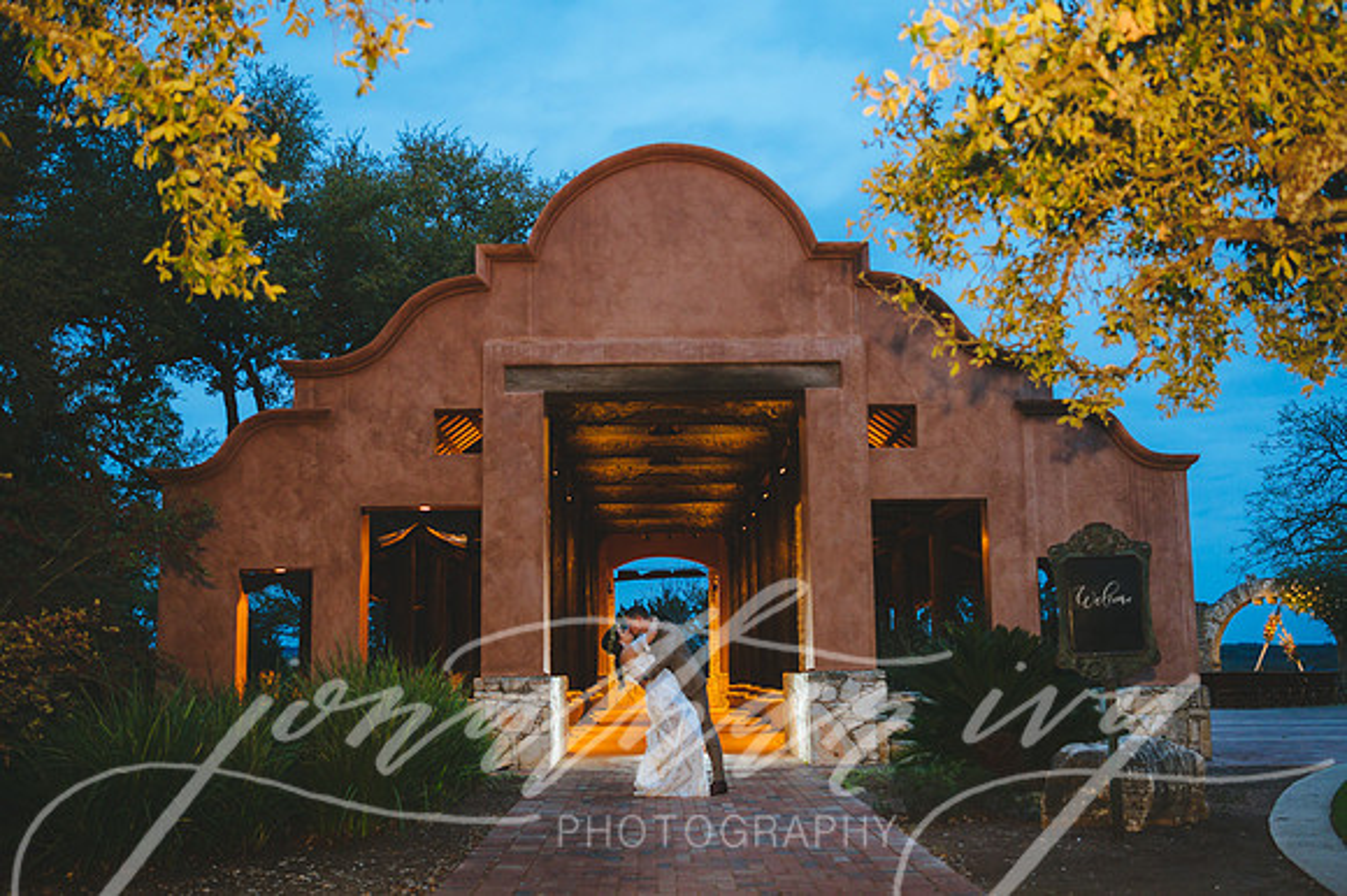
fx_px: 1402
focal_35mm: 38
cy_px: 477
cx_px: 674
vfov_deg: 35.4
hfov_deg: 51.3
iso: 2500
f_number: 2.8
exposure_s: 1/100
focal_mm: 34
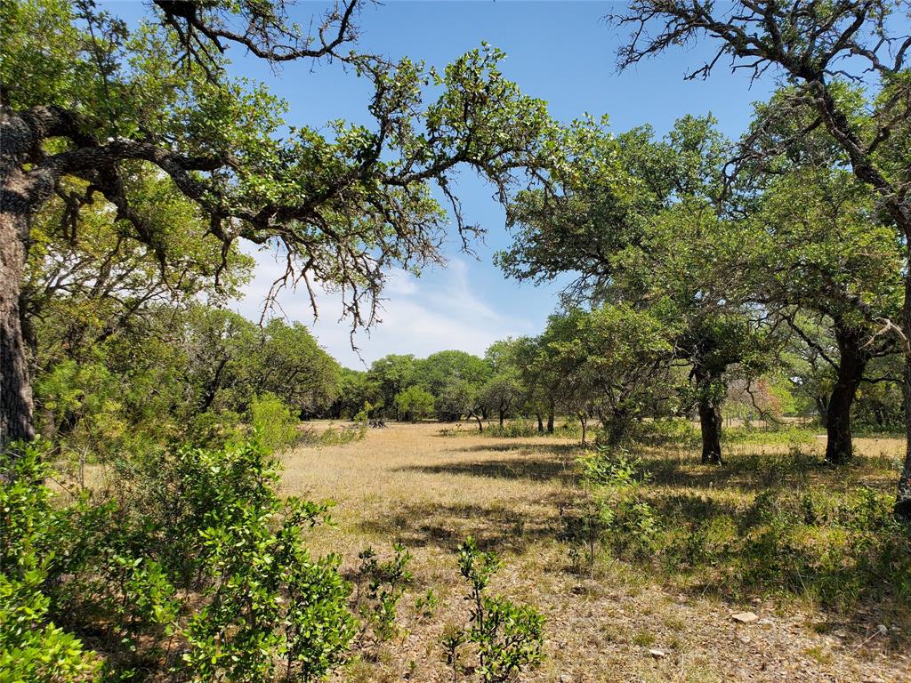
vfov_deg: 53.1
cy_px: 342
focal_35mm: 26
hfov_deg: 67.3
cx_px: 456
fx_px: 684
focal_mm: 4.3
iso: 50
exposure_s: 1/1470
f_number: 2.4
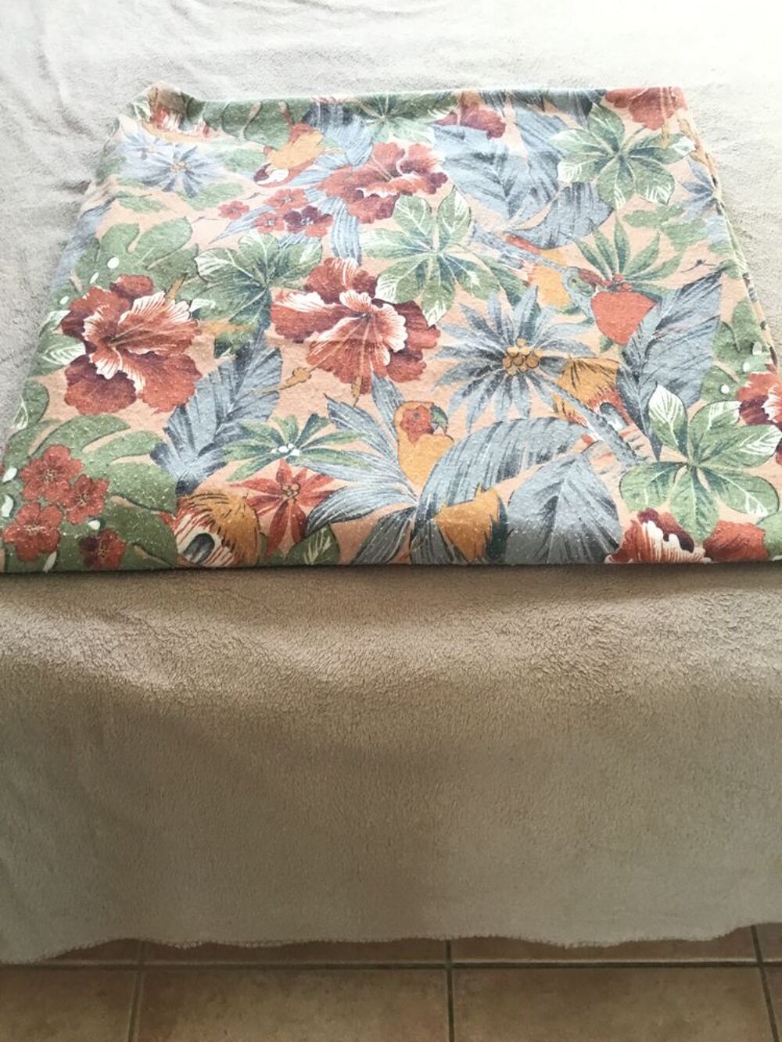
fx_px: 934
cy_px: 521
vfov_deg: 58.3
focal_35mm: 31
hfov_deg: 45.4
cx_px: 391
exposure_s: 1/33
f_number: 2.4
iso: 64
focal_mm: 3.3
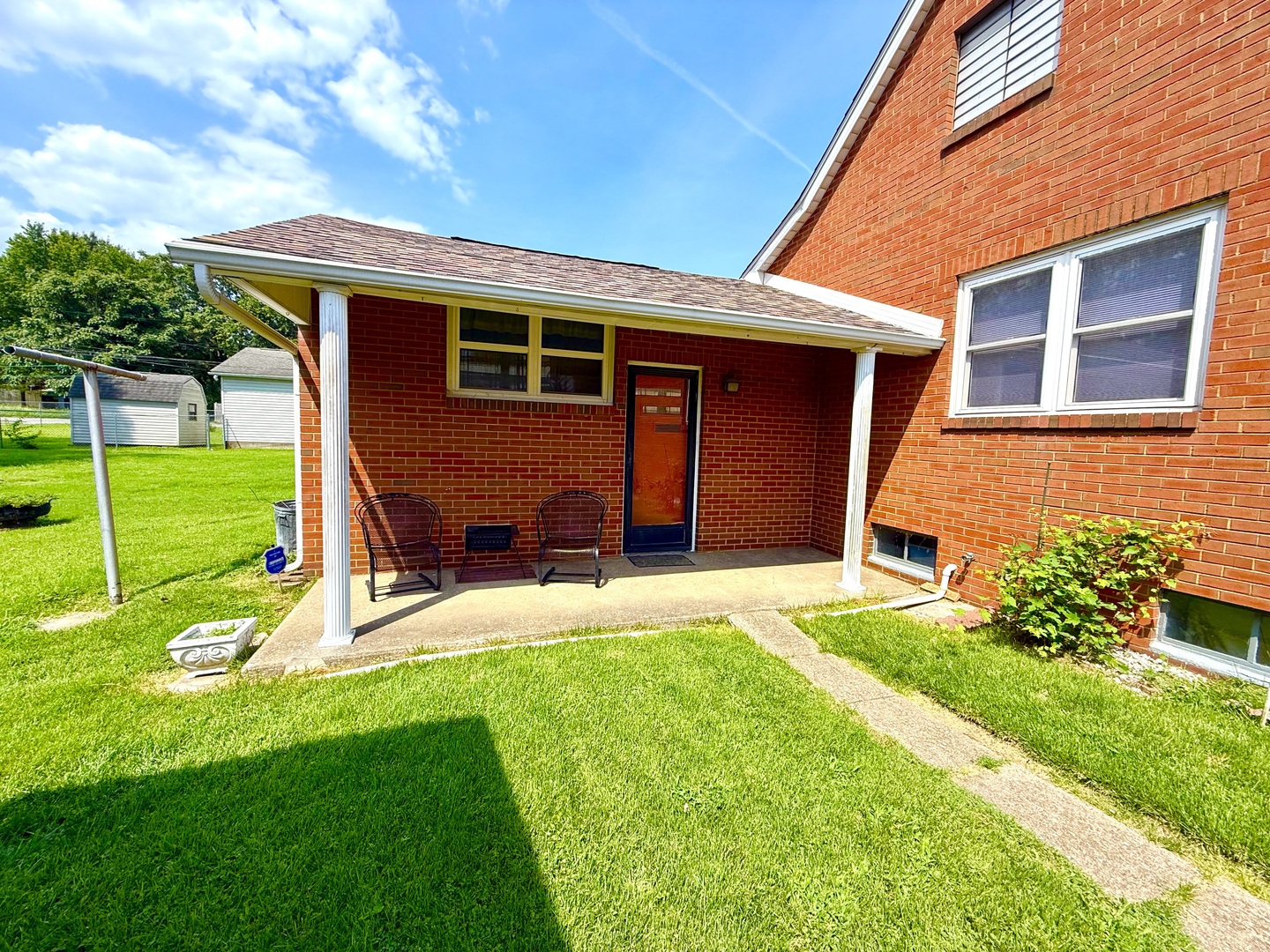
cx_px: 635
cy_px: 476
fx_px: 514
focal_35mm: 14
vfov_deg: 85.7
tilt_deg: -3.8
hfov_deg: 102.1
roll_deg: -2.0
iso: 50
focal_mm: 2.22
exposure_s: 1/1050
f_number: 2.2
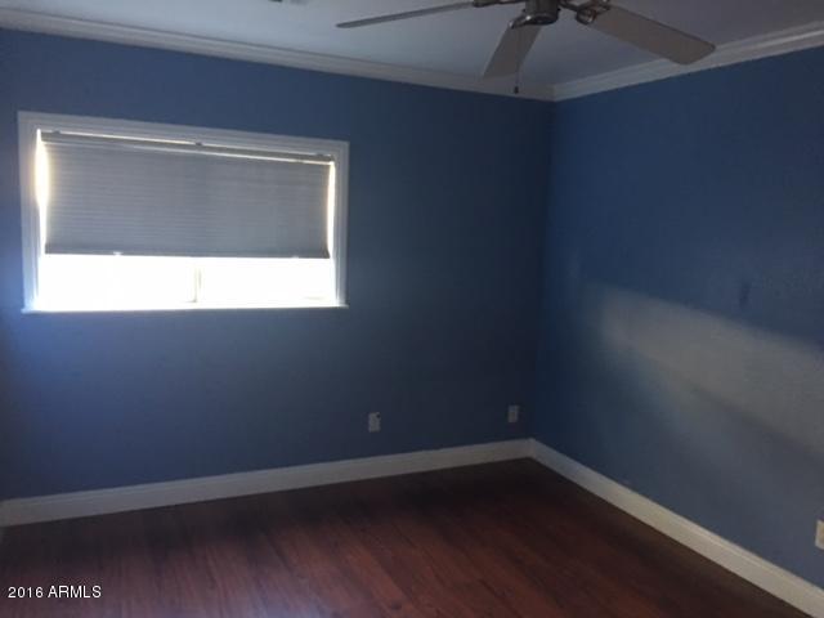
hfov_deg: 61.7
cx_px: 412
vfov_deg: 48.2
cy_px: 309
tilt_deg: -5.8
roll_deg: -2.9
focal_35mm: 29
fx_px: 690
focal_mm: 4.15
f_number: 2.2
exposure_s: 1/4
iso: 64
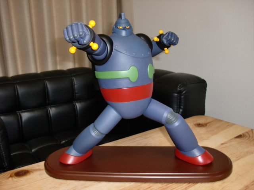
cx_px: 127
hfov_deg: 51.4
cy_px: 95
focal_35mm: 36
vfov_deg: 39.7
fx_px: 264
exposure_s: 1/30
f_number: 2.8
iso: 160
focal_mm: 6.3
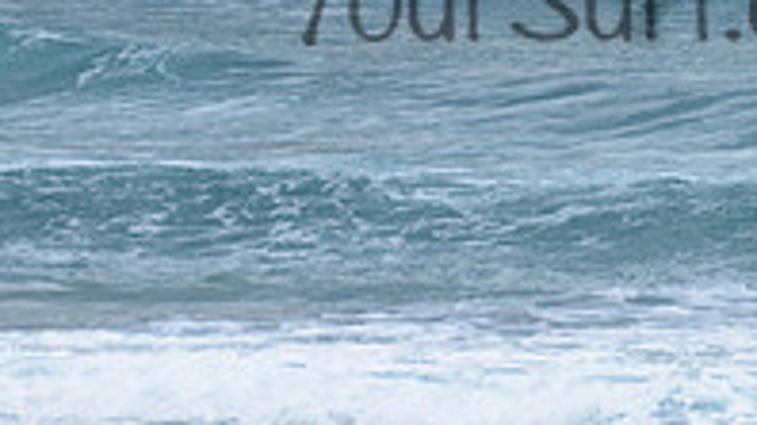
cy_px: -68
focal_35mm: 1883
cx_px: 651
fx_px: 37766
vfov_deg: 0.6
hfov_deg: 1.1
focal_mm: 500
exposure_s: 1/2000
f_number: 5.6
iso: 360
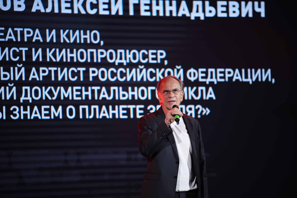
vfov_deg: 6.9
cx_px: 148
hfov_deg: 10.3
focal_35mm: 200
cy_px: 99
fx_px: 1650
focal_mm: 200
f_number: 2.8
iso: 640
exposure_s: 1/320
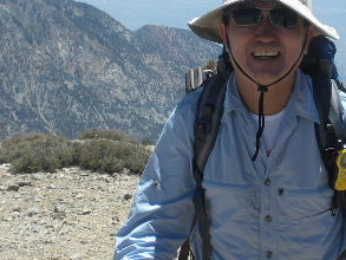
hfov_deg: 19.4
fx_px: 1010
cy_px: 97
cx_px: 234
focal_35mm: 101
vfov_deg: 14.6
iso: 64
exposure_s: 1/120
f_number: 10
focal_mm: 6.6
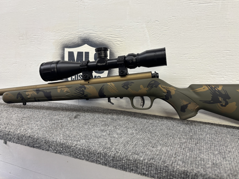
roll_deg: -1.0
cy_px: 87
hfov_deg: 65.3
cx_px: 122
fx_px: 186
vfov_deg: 51.3
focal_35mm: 27
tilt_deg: -6.5
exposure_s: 1/60
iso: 80
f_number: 1.6
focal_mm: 5.96
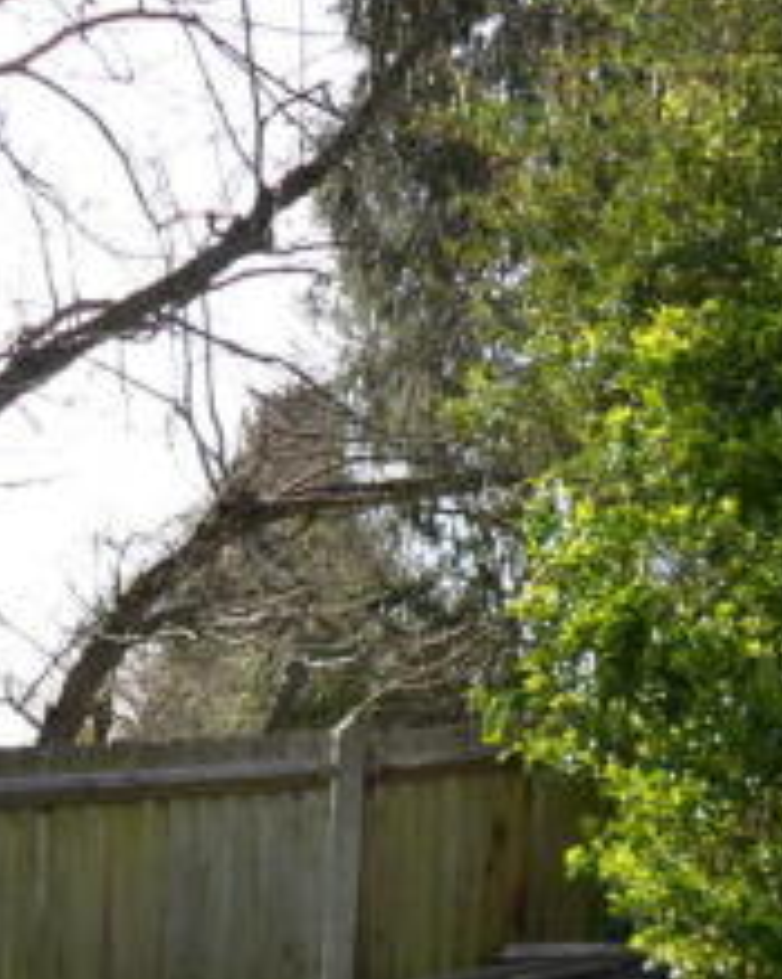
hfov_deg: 35.1
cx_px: 563
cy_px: 912
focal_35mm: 42
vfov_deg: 40.0
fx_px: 1216
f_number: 5.6
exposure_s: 1/125
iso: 100
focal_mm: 10
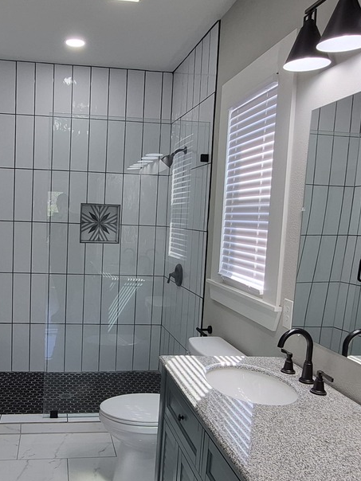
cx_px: 118
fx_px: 431
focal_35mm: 31
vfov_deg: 58.3
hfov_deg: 44.7
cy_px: 244
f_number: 2.2
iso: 50
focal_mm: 1.74
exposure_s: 1/120
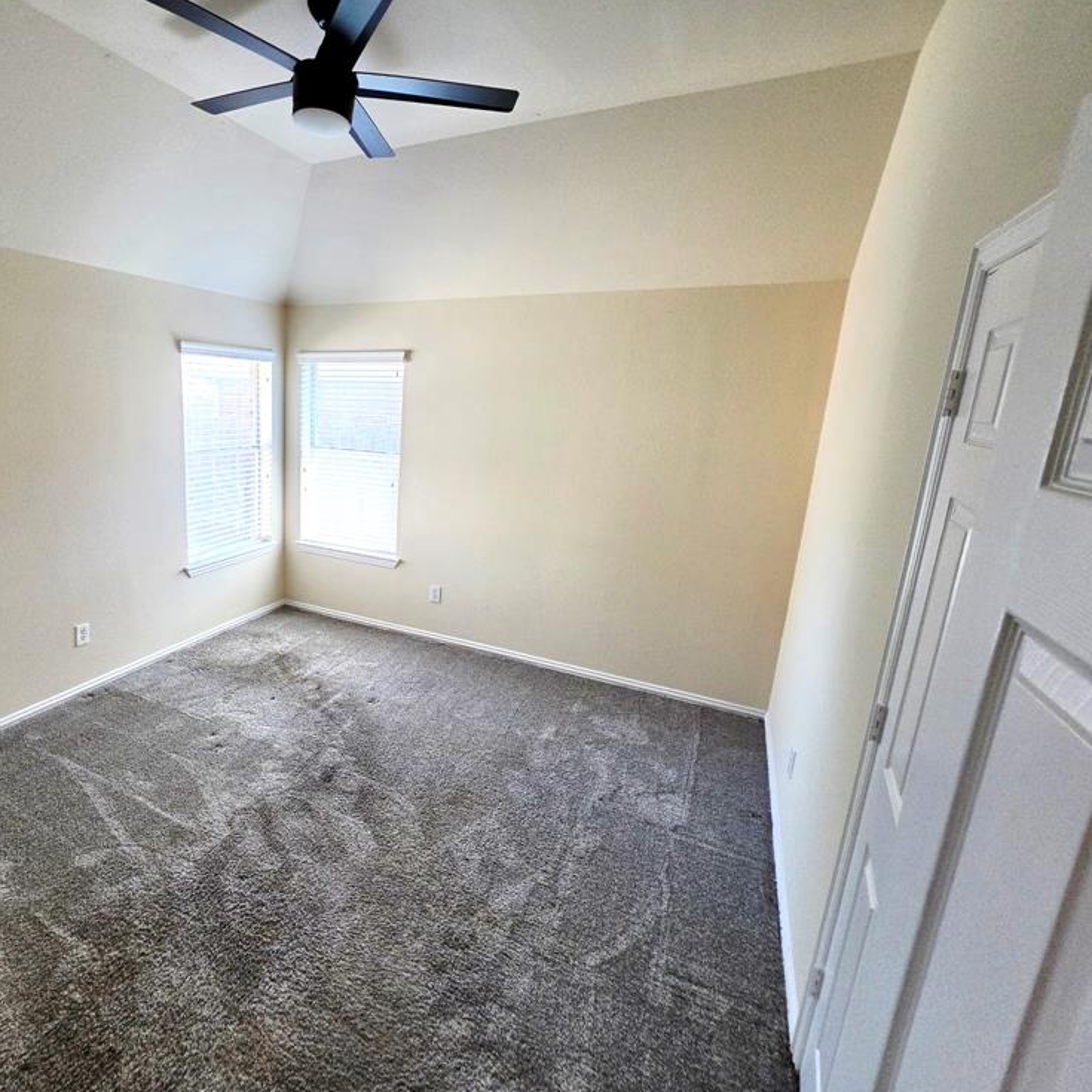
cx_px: 379
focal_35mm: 16
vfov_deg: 87.4
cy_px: 533
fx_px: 571
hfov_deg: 84.9
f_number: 1.9
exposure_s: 1/120
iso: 125
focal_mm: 2.2
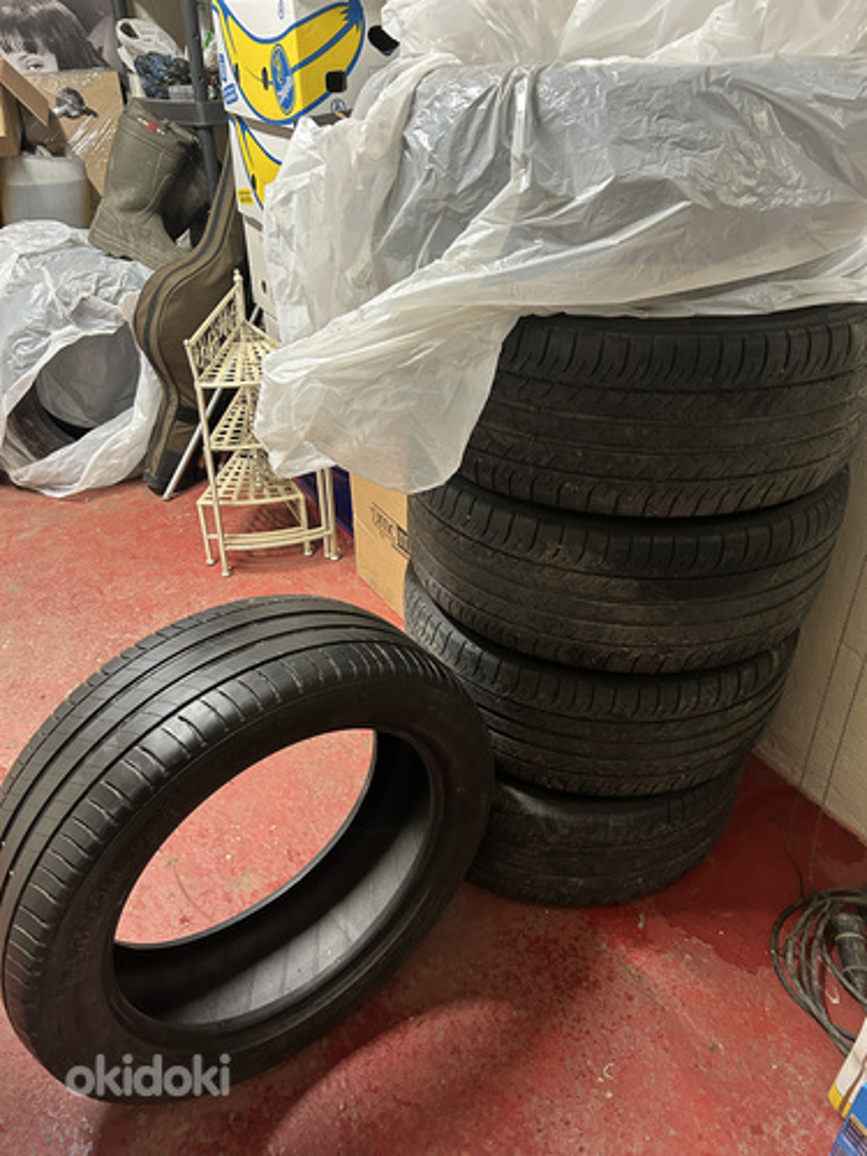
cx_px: 434
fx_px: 868
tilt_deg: -34.1
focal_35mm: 26
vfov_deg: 67.3
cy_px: 578
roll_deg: +0.2
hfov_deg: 53.1
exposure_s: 1/50
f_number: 1.5
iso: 250
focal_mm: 5.7
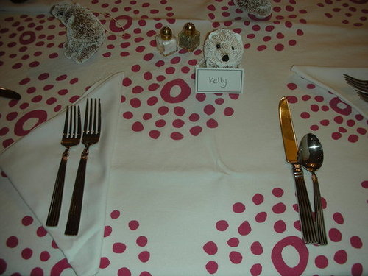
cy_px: 138
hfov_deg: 52.6
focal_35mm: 35
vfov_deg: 40.7
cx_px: 184
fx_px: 372
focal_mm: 5.8
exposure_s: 1/60.1
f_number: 3
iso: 50
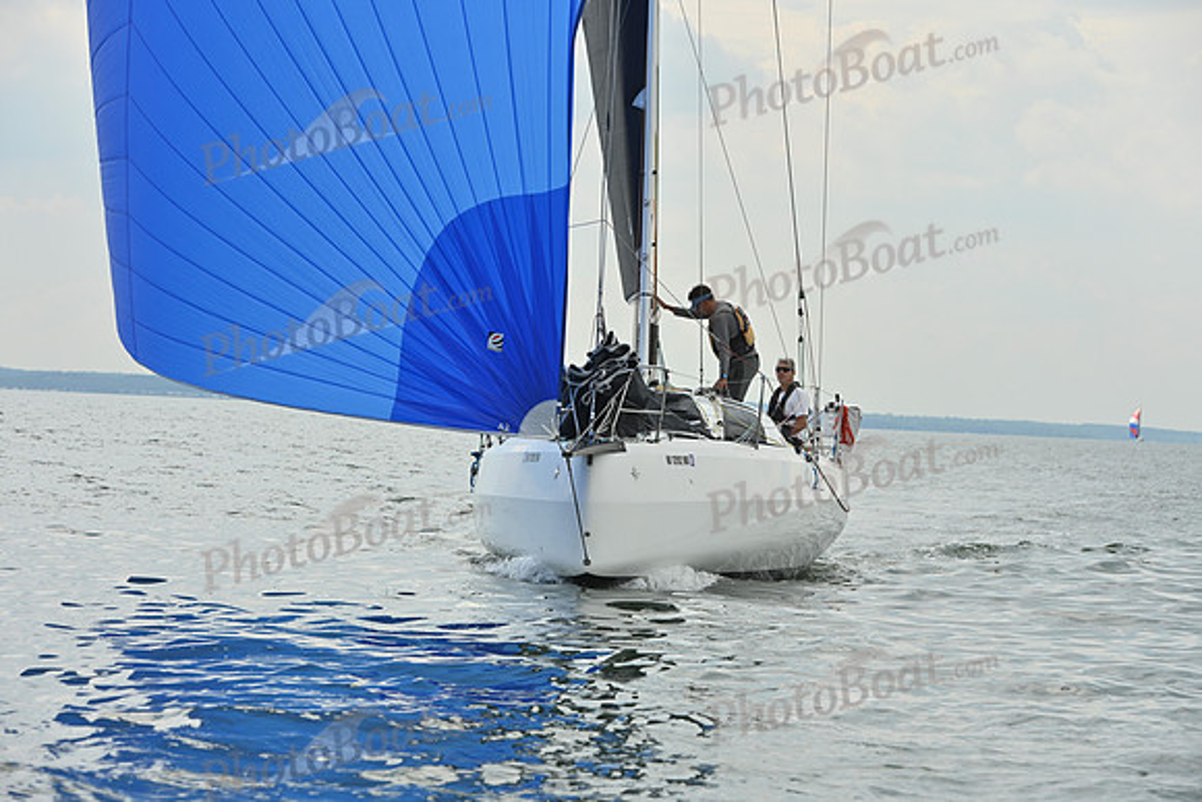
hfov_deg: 14.7
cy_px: 401
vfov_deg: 9.8
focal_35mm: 140
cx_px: 601
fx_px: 4675
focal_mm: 140
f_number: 9
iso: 320
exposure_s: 1/1250
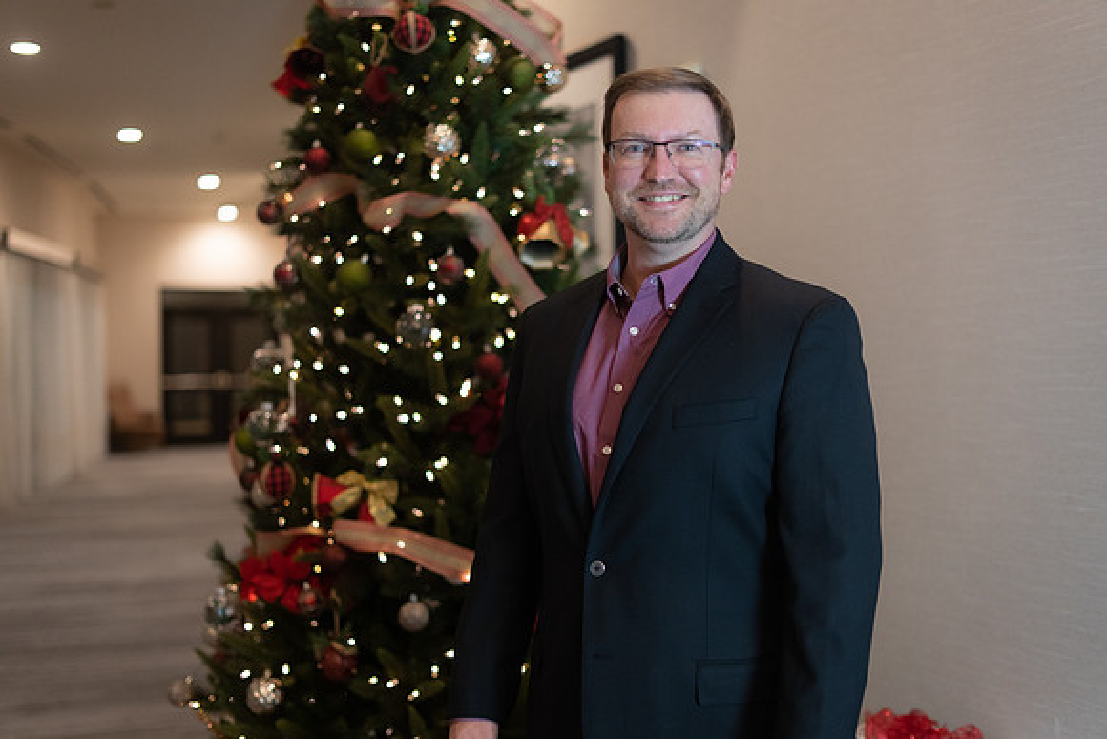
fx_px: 1538
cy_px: 370
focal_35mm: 50
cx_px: 554
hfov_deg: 39.6
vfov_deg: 27.0
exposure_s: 1/320
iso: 1250
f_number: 1.8
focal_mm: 50
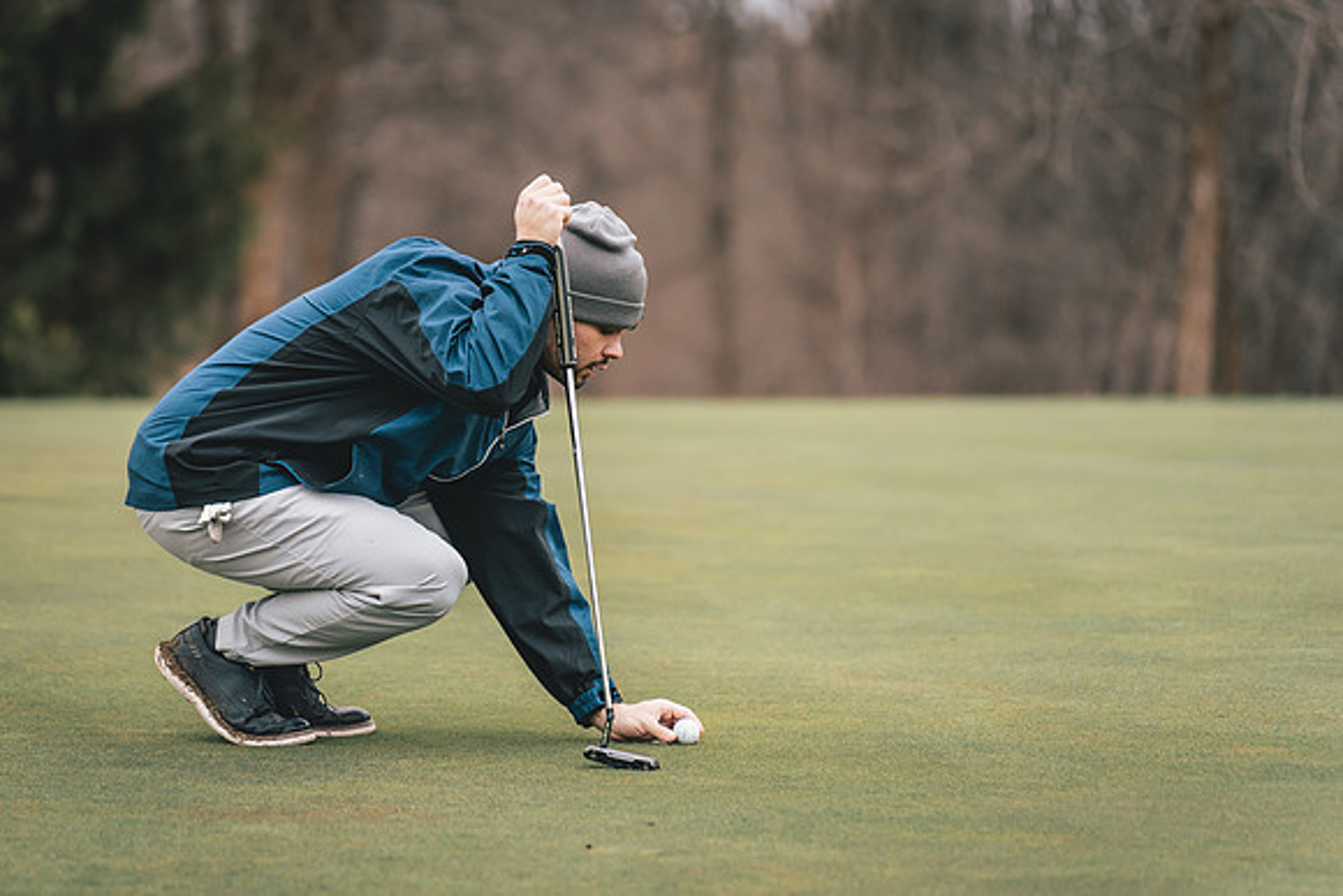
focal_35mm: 188
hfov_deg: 10.9
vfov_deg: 7.3
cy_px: 439
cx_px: 532
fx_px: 7018
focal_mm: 150
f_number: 2.8
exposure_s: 1/3200
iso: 640
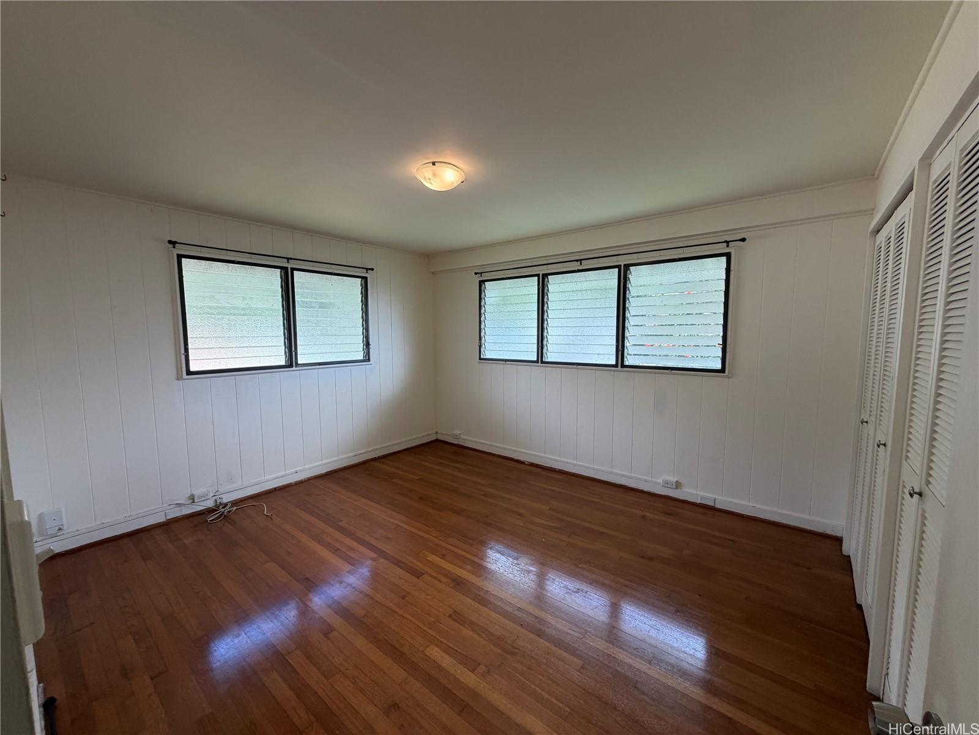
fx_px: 396
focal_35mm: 14
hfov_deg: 102.1
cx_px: 490
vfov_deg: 85.7
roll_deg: +1.0
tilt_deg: -5.5
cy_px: 368
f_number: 2.2
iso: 125
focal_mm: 2.22
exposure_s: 1/120
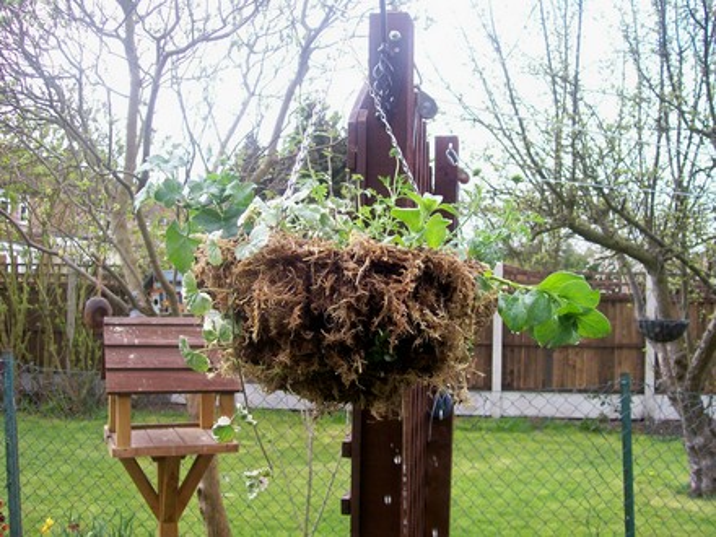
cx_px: 358
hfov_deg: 51.4
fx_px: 745
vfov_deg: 39.7
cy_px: 268
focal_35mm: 36
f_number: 2.7
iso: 80
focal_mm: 6
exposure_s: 1/247
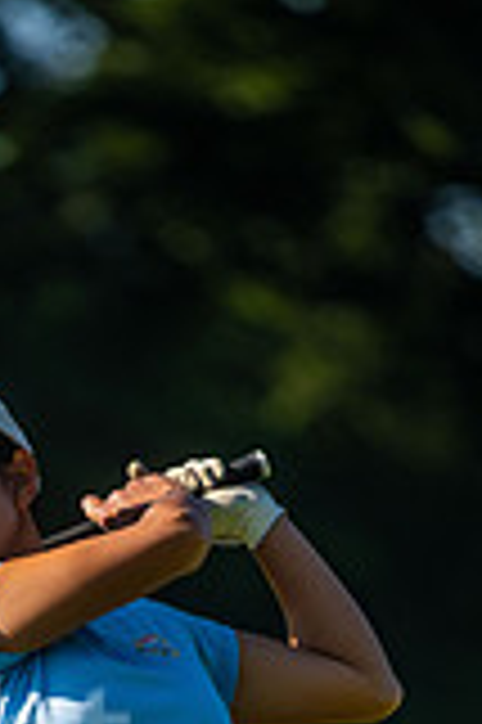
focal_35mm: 841
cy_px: 994
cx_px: -104
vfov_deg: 2.5
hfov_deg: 1.6
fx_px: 16925
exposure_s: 1/2000
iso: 250
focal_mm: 300
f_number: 4.5
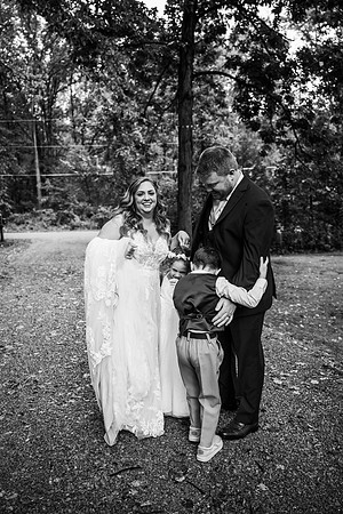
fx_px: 443
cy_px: 257
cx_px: 172
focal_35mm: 31
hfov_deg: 42.3
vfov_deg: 60.3
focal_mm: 31
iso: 200
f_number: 3.2
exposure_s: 1/500
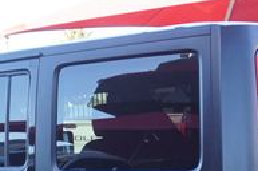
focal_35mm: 105
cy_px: 258
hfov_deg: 19.5
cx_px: 86
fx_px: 749
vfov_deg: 12.4
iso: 100
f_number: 5
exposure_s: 1/80
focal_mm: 21
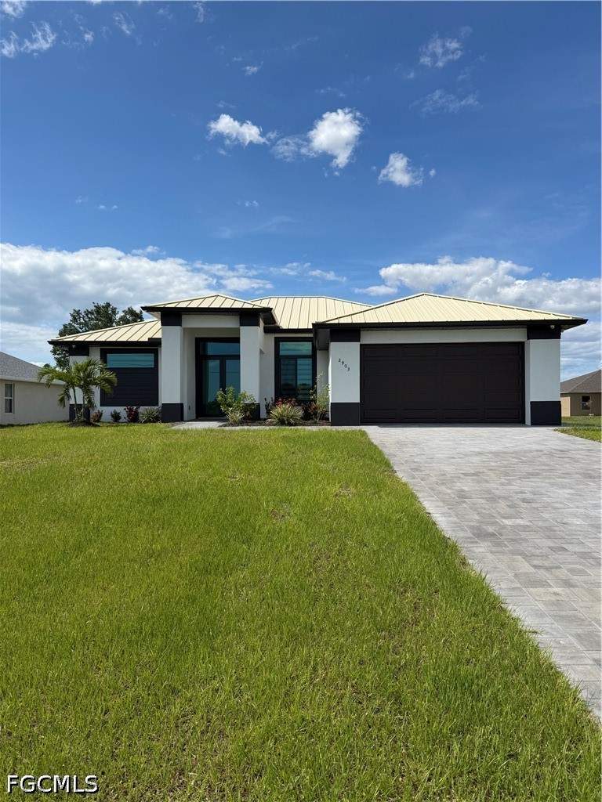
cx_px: 301
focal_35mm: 24
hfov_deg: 56.8
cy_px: 401
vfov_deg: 71.6
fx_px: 557
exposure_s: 1/6173
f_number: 1.78
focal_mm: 6.76
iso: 80
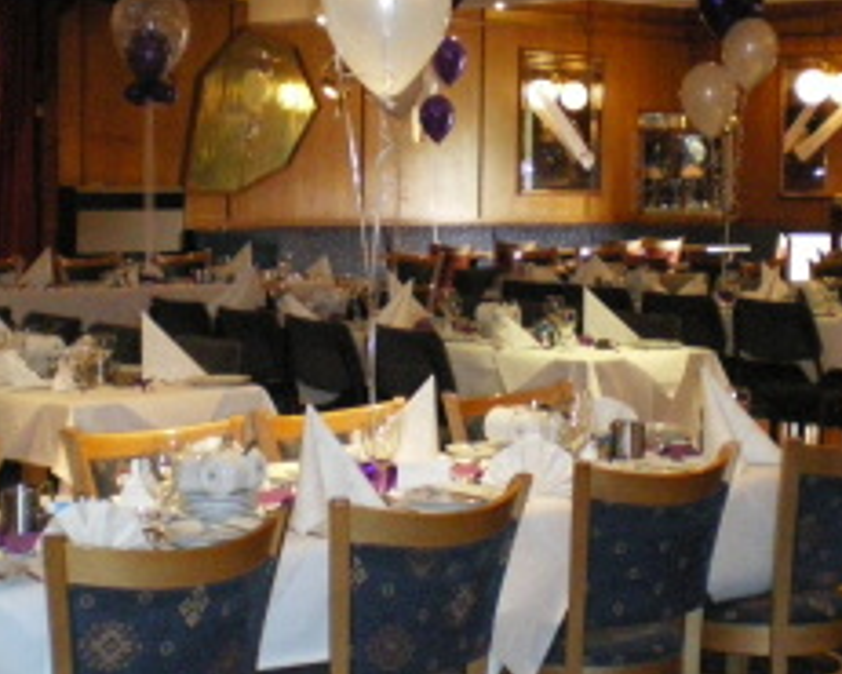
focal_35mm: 78
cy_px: 240
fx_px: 1945
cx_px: 397
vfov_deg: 19.6
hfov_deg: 24.4
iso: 800
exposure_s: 1/50
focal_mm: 6.3
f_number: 3.1
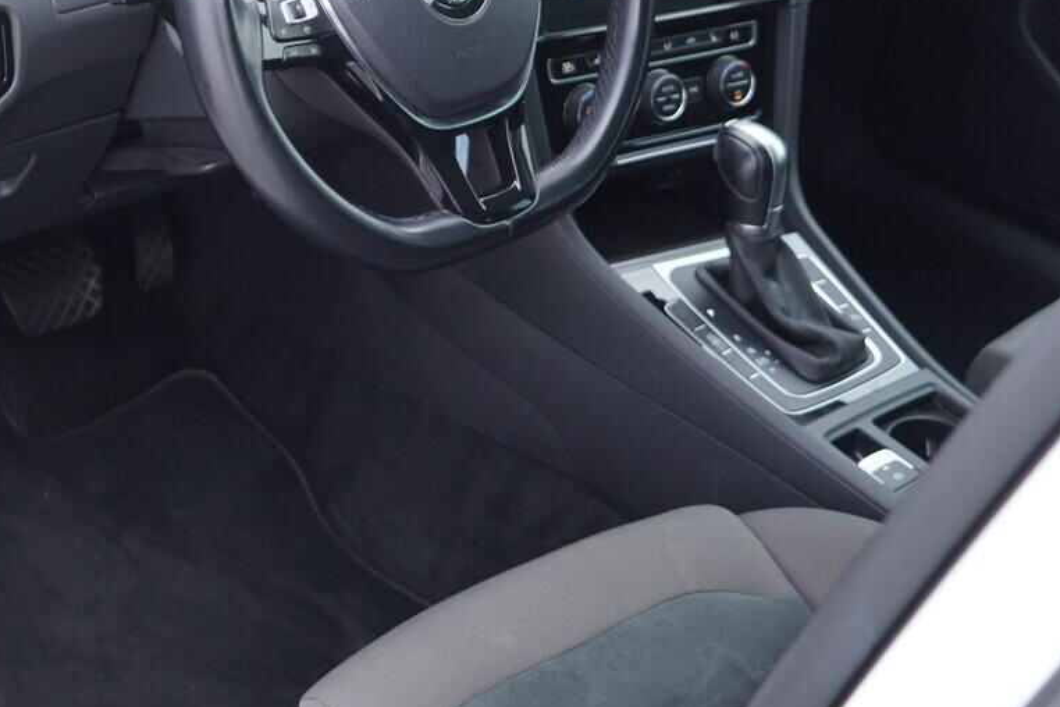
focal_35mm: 68
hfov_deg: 28.9
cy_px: 181
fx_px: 2002
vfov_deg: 19.9
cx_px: 184
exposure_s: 1/40
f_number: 2.8
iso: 160
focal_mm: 24
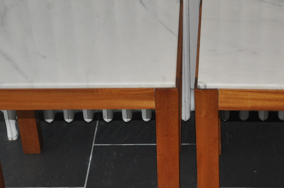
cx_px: 188
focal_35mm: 105
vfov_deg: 13.0
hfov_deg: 19.4
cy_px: 115
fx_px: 827
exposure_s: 1/60
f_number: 4.5
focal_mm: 40
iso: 800
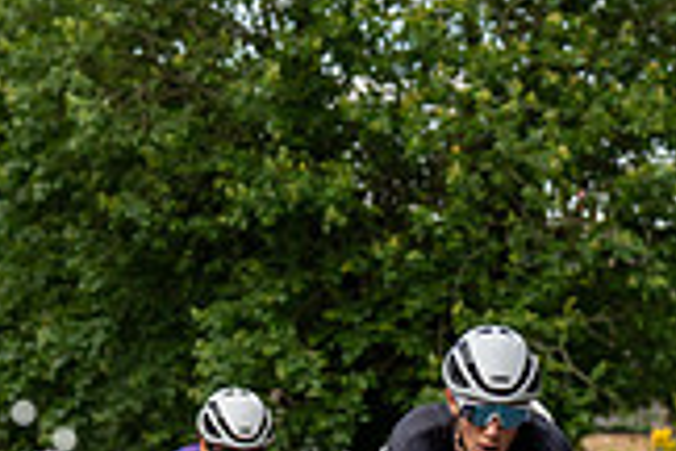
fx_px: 4713
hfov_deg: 8.2
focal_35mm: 251
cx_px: 484
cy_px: 528
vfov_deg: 5.5
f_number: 4
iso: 500
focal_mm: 70
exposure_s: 1/500
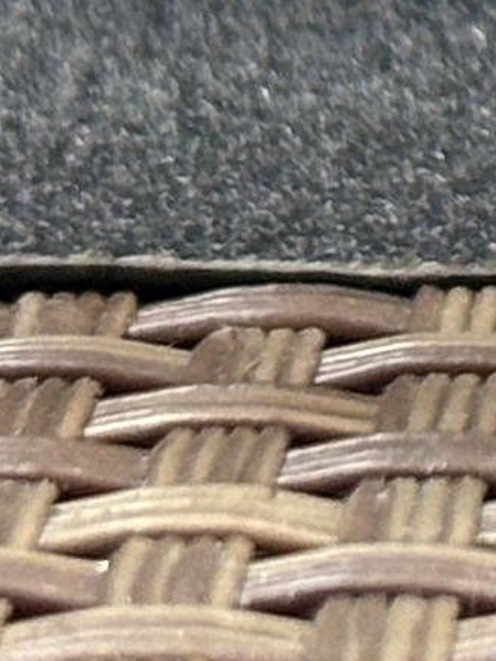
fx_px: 6932
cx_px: 1447
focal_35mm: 363
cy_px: -1102
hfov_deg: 4.0
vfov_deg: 5.2
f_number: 1.6
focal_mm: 5.96
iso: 50
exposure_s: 1/63
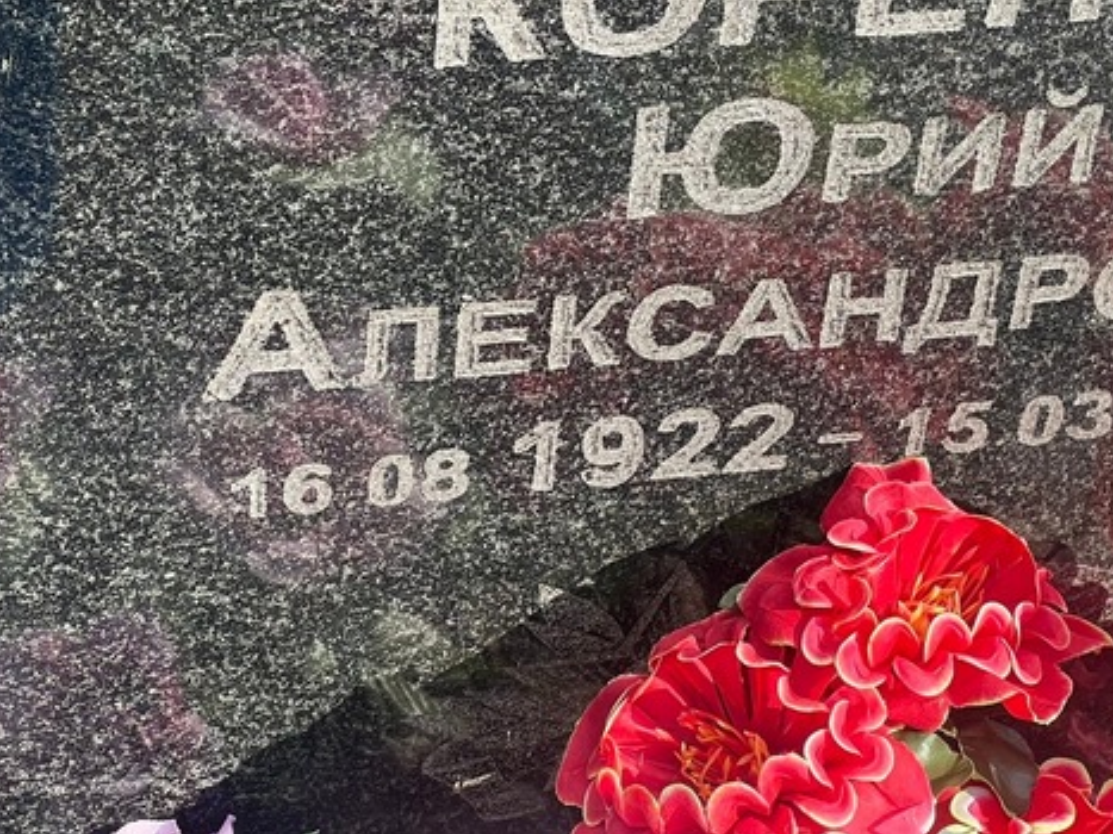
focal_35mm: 132
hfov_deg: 14.9
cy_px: 124
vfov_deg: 11.2
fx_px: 4243
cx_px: 844
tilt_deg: -41.7
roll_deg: -6.9
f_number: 2.8
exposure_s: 1/197
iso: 25
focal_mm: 9
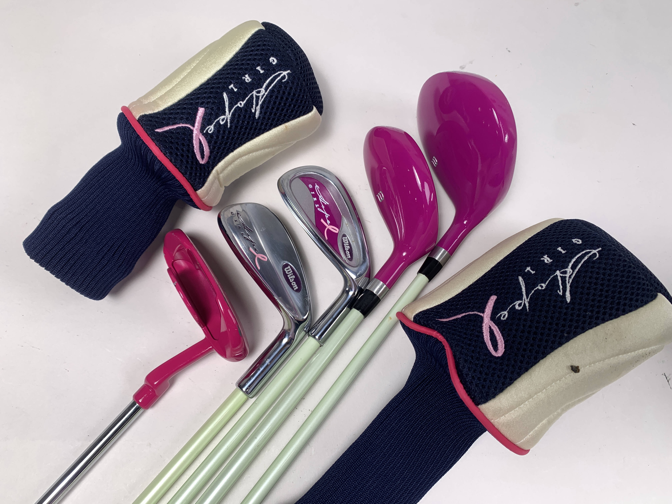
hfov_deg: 67.3
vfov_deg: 53.1
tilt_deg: -71.2
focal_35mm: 26
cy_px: 252
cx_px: 336
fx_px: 505
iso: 25
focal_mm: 4.25
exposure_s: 1/165
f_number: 1.8
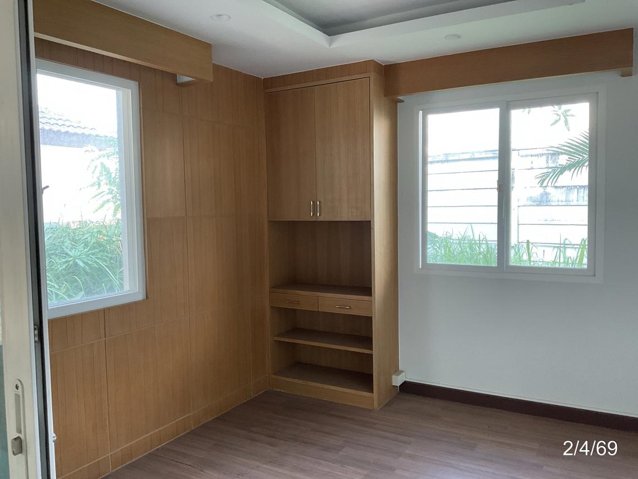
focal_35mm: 29
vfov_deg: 48.2
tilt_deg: -3.4
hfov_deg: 61.6
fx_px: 535
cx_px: 319
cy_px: 240
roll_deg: +0.8
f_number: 1.8
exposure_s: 1/60
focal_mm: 3
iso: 64
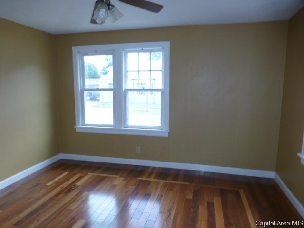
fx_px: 211
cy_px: 114
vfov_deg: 56.8
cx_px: 152
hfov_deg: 71.6
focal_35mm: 24
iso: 100
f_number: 3.3
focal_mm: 4.3
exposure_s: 1/10
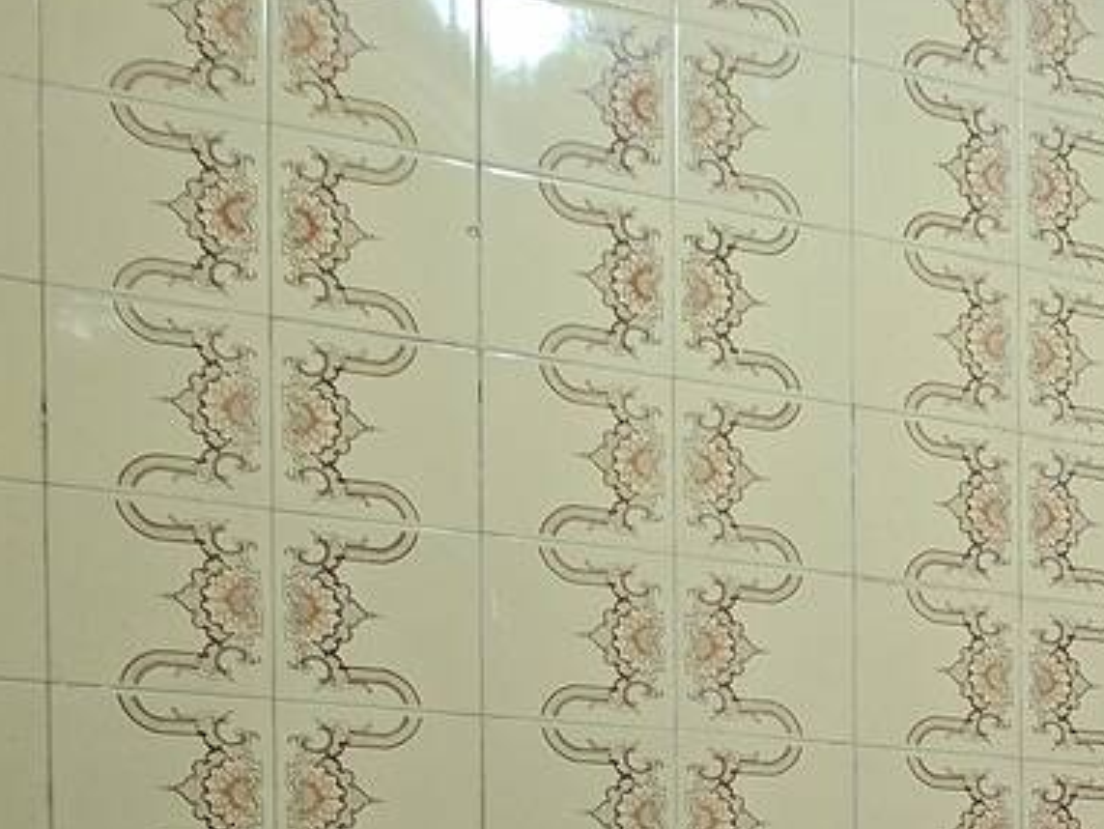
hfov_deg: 18.0
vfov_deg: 15.8
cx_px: 1976
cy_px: 1203
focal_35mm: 87
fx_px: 2776
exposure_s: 1/60
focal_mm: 5.54
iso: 200
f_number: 1.8
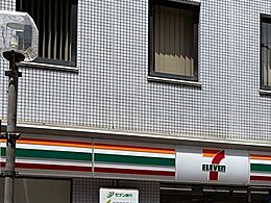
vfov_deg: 21.7
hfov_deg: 29.3
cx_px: 233
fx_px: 501
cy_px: 227
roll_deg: +0.2
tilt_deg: +1.7
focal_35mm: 64
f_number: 1.8
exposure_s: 1/2183
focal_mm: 4.25
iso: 32
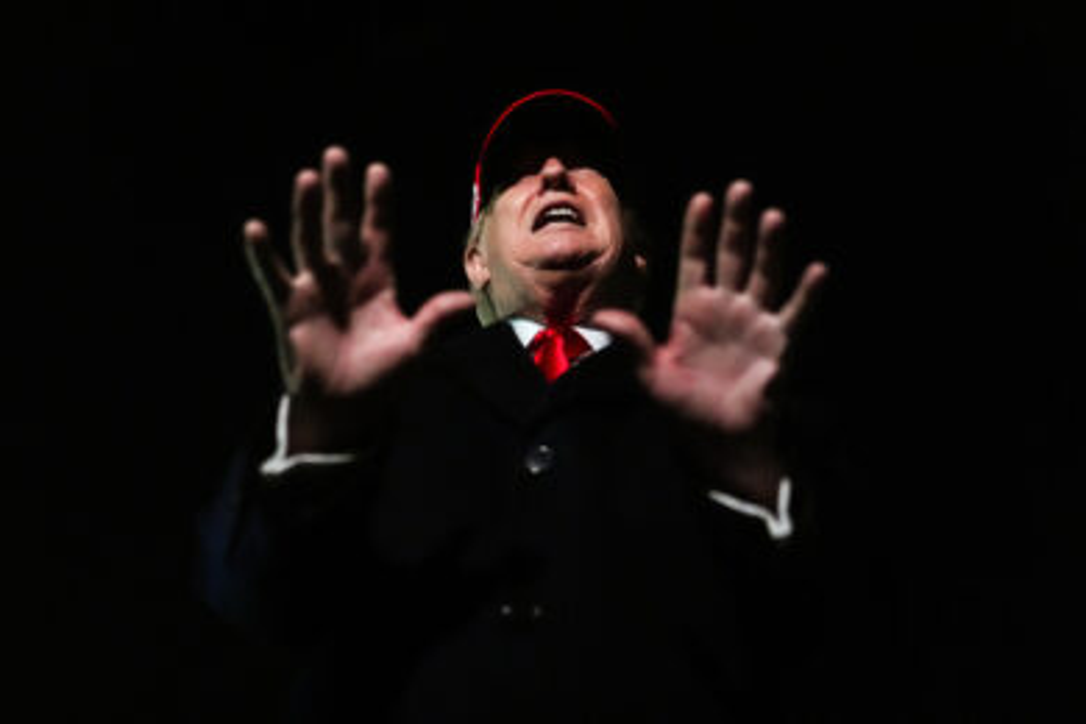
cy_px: 362
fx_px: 1508
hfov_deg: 39.6
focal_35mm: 50
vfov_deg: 27.0
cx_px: 543
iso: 8000
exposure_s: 1/250
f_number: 2
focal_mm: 50
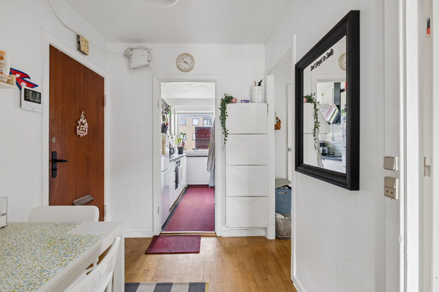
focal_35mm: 16
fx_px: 195
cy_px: 146
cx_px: 220
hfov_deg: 96.7
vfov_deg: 73.7
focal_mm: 16
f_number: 9
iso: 160
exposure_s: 1/5
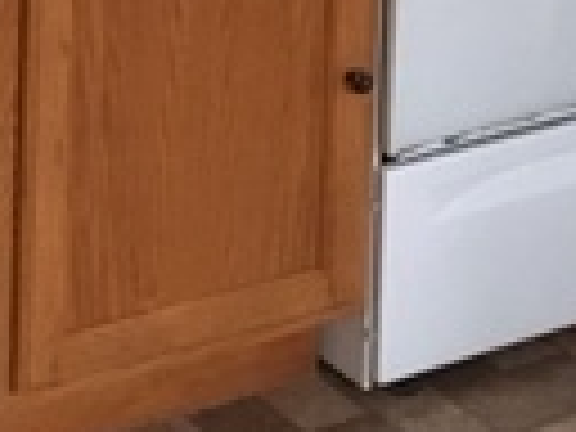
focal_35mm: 145
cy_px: -616
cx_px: -230
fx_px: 2413
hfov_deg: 13.0
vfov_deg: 9.2
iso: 250
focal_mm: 4.15
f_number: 2.2
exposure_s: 1/15
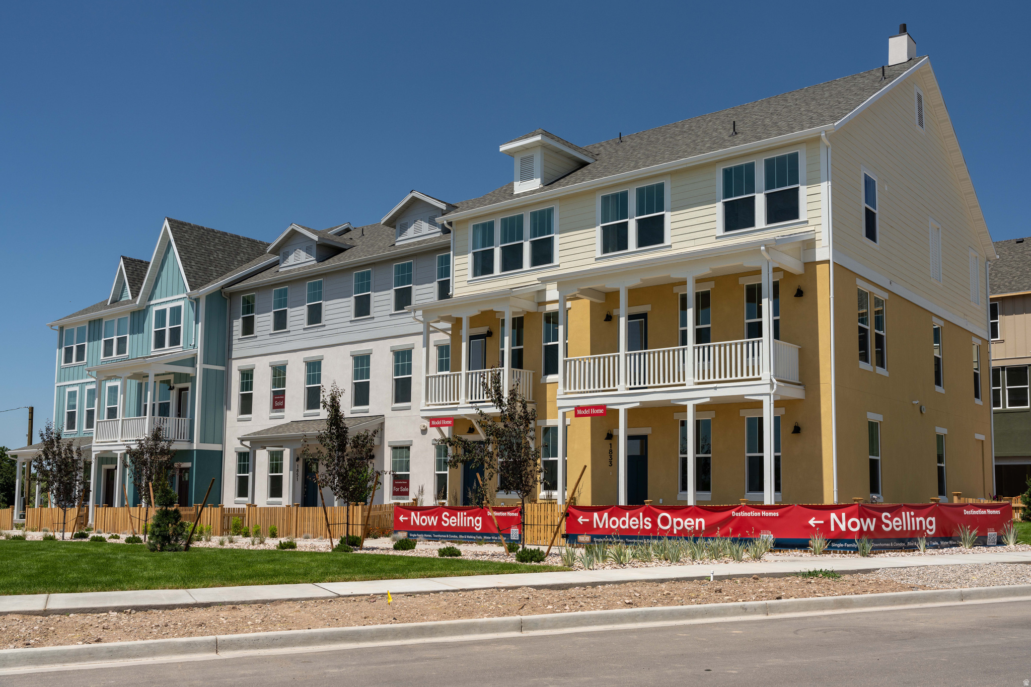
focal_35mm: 33
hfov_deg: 57.1
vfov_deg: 39.9
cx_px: 516
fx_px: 948
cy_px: 344
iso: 100
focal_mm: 33.1
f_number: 8
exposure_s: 1/200
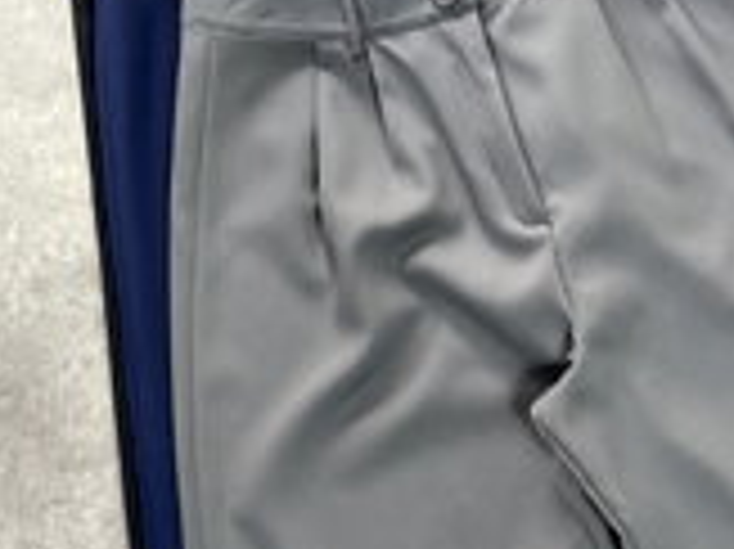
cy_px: 412
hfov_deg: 22.5
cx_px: 662
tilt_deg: -83.2
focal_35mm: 85
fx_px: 1801
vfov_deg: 17.2
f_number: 1.6
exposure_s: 1/100
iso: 64
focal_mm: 5.1
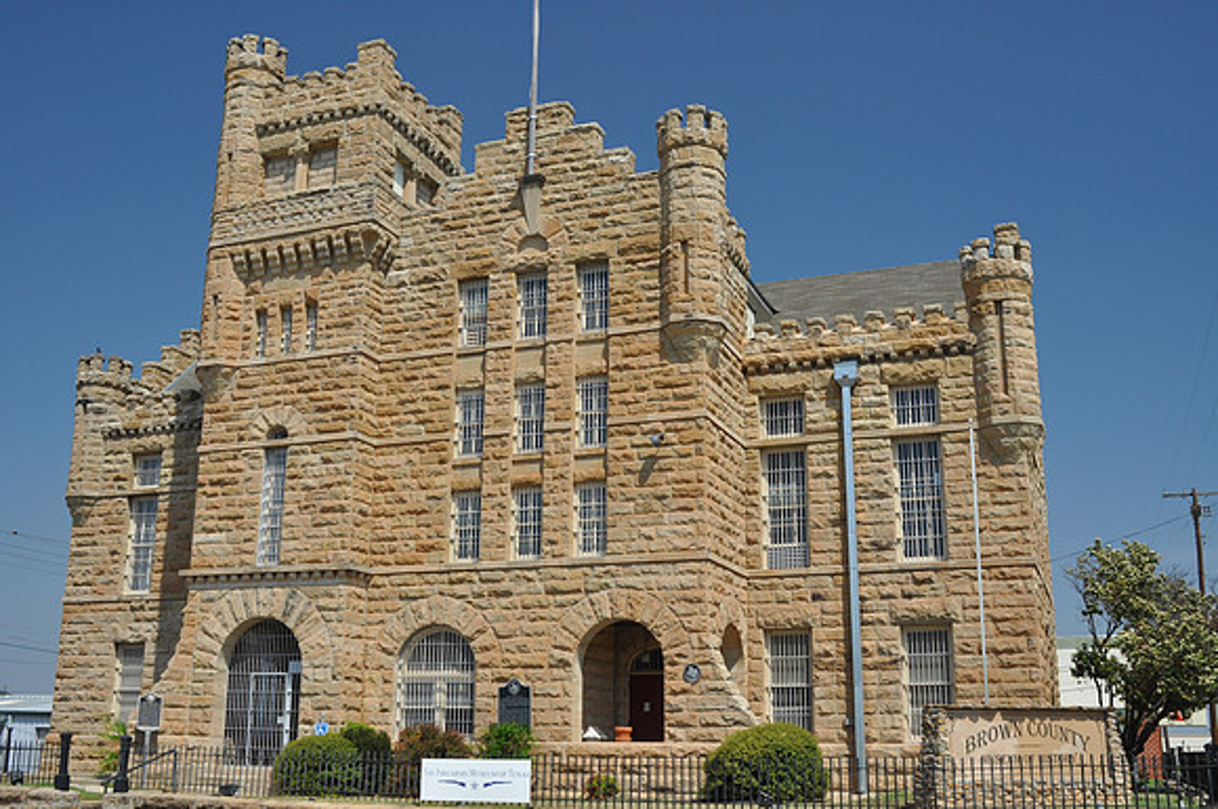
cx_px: 609
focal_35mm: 36
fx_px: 1216
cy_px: 404
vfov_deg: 36.8
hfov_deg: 53.2
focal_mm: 24
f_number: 6.3
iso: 200
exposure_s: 1/160
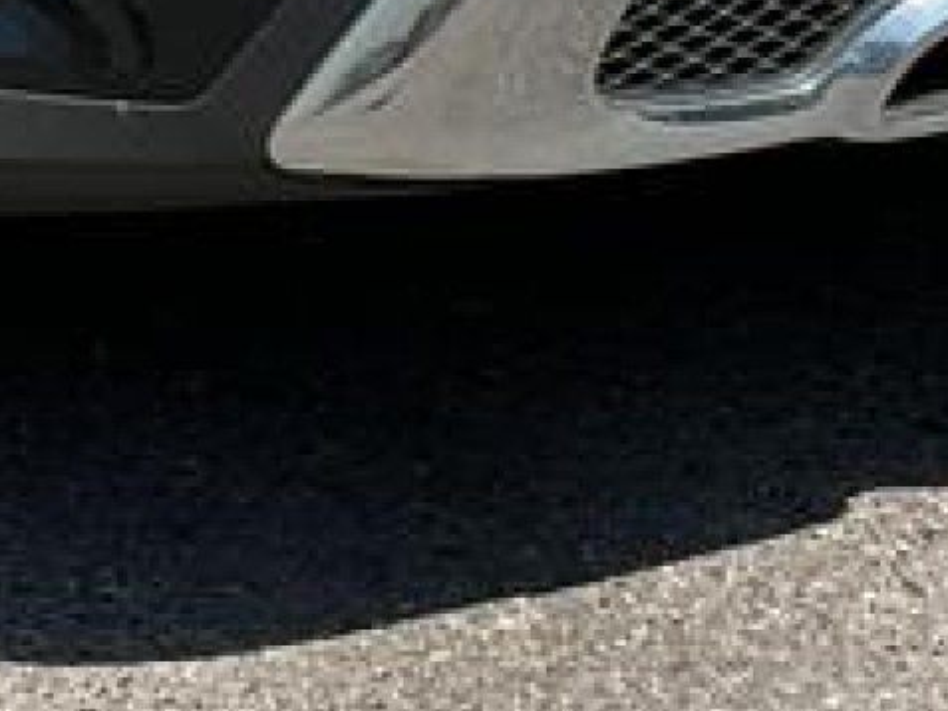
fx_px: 4547
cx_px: 154
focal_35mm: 166
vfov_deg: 8.5
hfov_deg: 11.8
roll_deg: -2.4
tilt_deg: -9.8
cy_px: -689
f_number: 1.8
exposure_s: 1/1412
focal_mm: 3
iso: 16
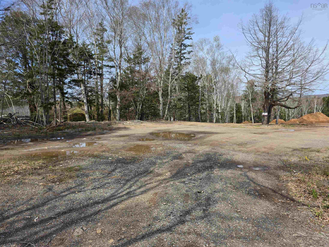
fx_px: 219
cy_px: 124
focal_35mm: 23
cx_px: 164
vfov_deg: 58.9
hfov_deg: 73.9
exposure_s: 1/4333
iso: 80
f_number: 1.7
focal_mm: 6.3
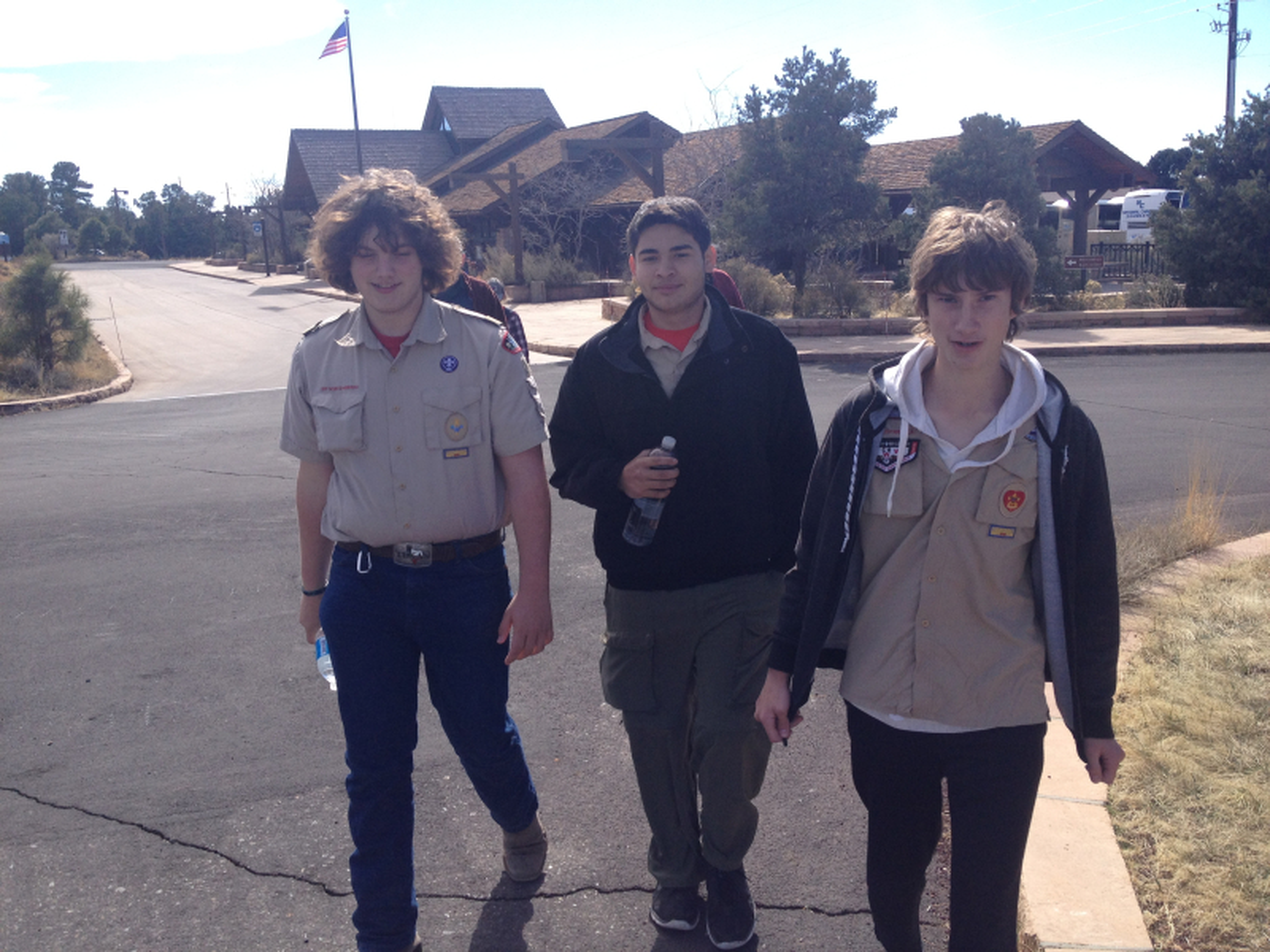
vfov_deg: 40.7
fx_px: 1284
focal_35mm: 35
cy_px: 476
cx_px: 635
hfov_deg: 52.6
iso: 50
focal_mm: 4.28
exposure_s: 1/863
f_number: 2.4
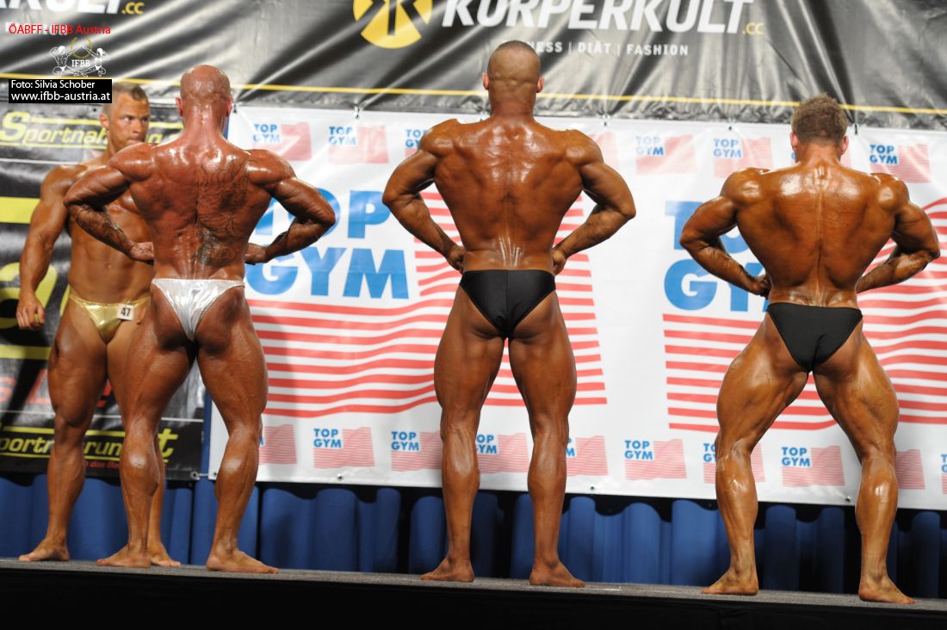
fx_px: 2576
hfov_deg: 20.8
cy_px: 315
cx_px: 474
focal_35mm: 98
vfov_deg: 13.9
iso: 800
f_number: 4
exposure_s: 1/320
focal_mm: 98
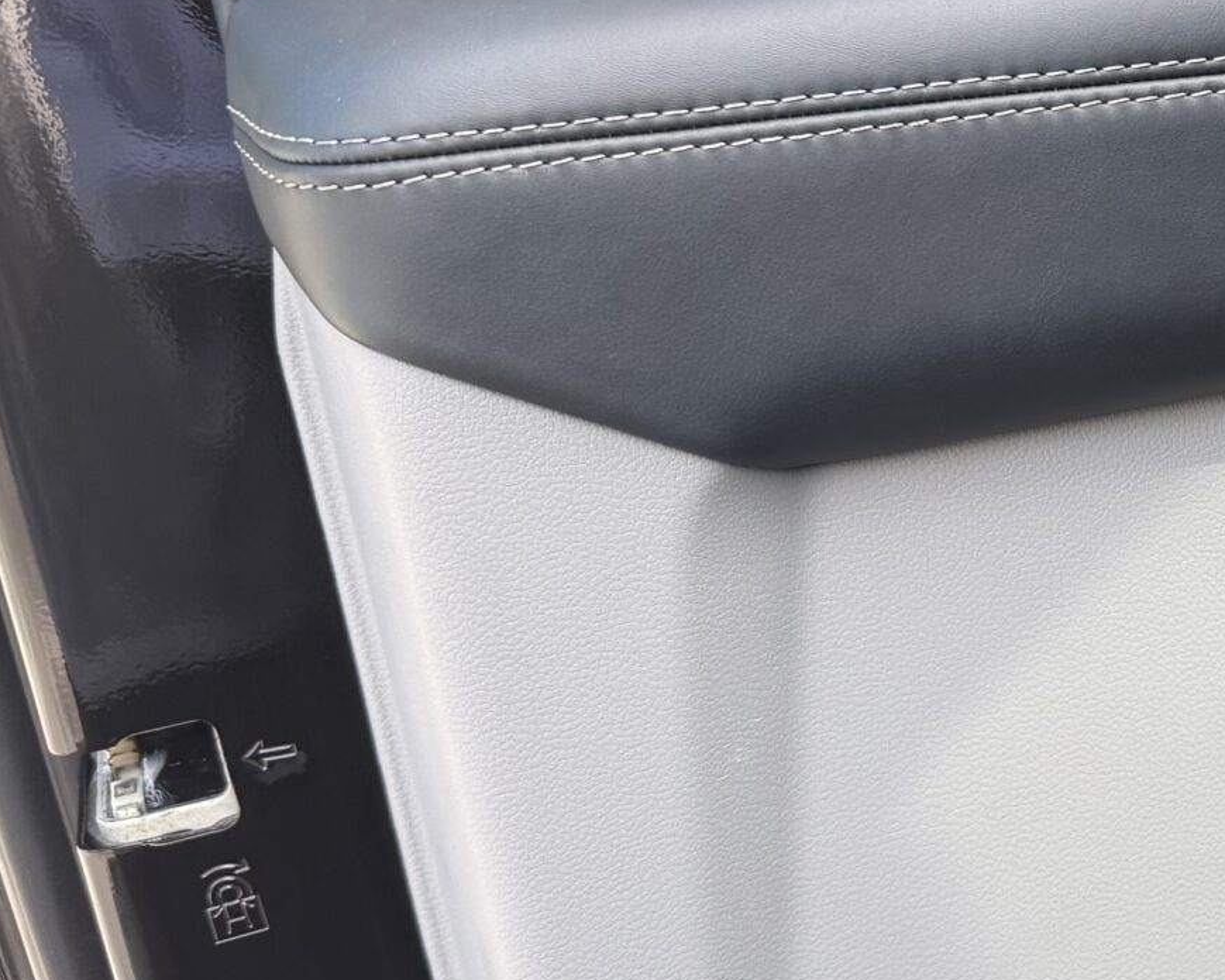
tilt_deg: -16.1
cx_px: 1690
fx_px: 2501
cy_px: 413
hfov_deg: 23.5
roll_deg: +6.9
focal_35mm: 69
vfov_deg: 22.1
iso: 80
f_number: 1.78
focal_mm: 6.76
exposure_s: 1/345
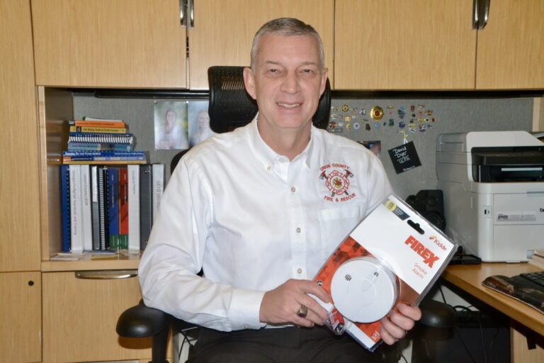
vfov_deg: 30.8
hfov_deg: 45.0
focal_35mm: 44
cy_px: 182
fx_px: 657
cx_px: 272
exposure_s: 1/60
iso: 3200
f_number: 20
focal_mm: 29
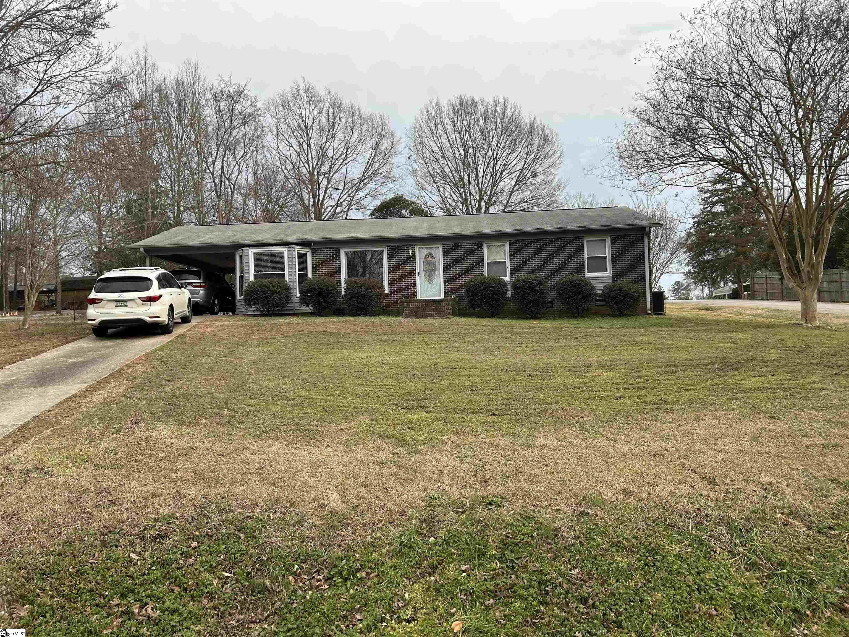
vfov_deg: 53.1
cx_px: 424
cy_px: 318
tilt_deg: +1.4
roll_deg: +2.2
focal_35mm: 26
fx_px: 638
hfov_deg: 67.3
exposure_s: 1/696
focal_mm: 5.7
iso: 50
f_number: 1.5
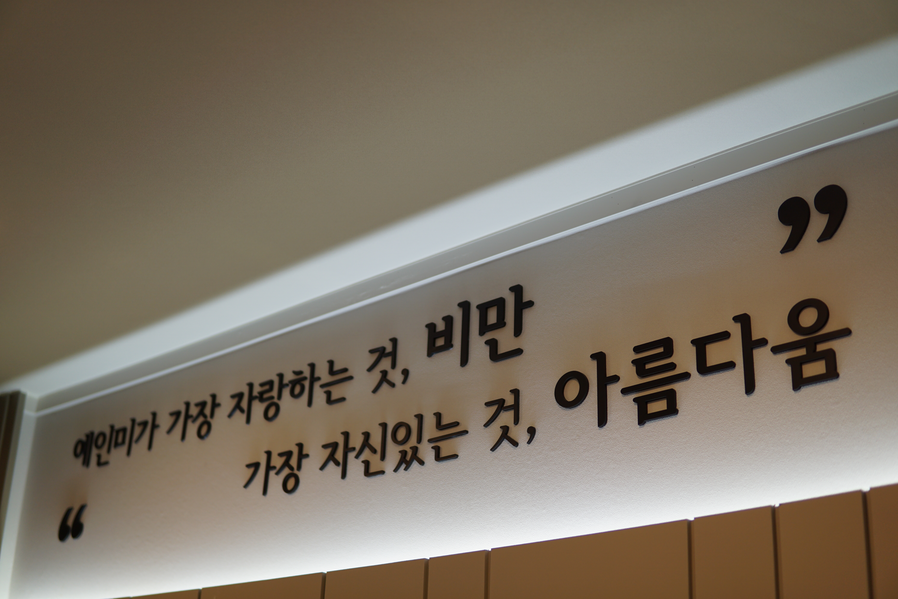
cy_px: 300
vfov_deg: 29.9
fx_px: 1122
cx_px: 449
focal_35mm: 45
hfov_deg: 43.6
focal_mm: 30
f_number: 1.4
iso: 100
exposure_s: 1/320
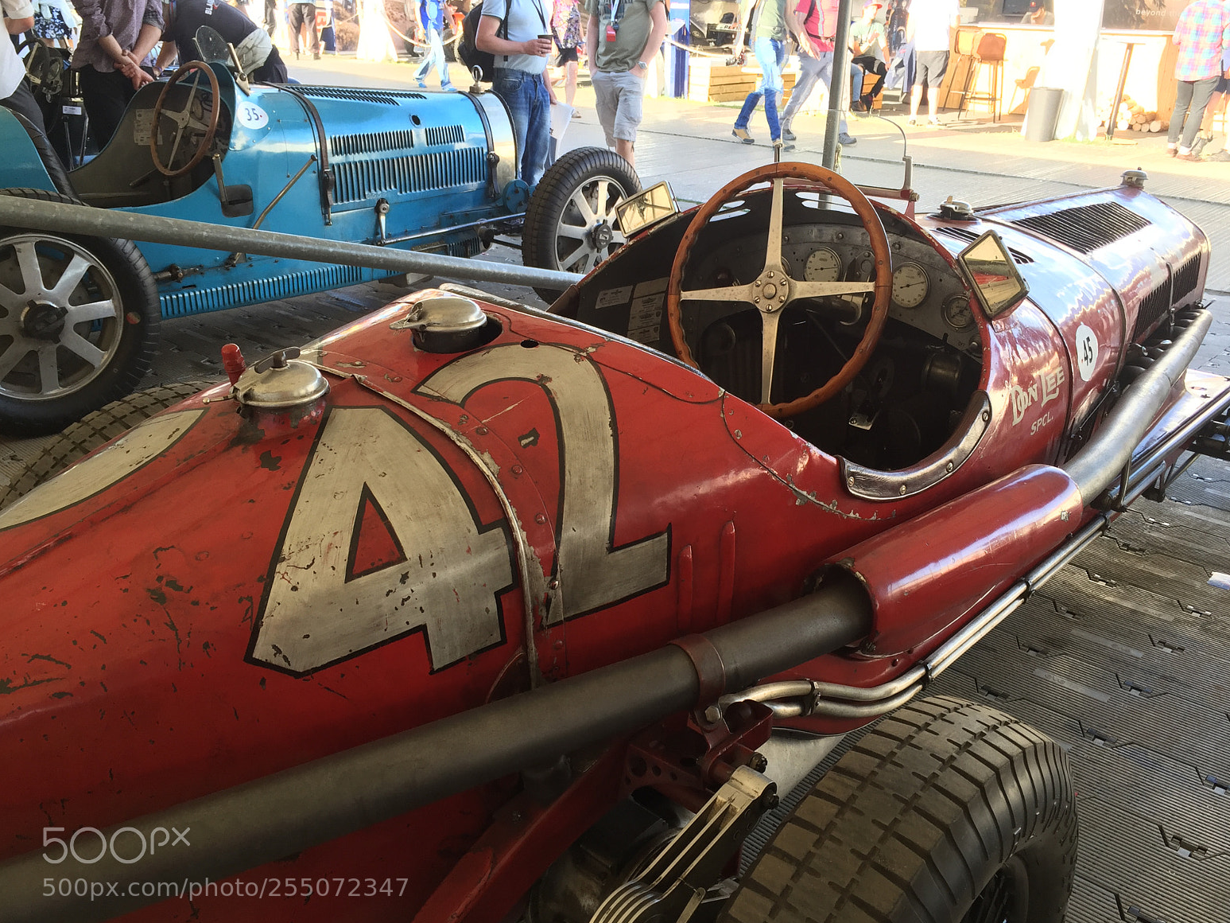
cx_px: 629
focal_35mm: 30
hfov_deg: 60.0
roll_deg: -1.2
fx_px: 1066
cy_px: 473
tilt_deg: -21.3
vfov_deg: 46.8
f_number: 2.2
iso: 40
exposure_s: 1/100
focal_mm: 4.15
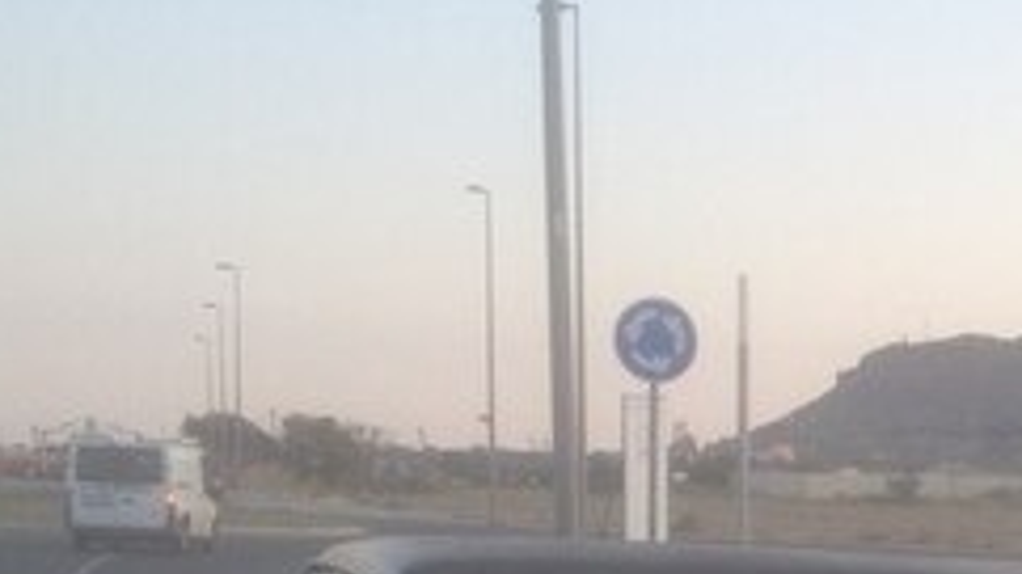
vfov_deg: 11.1
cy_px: 897
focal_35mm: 104
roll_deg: -1.8
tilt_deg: -12.1
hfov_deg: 19.9
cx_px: 1035
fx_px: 2818
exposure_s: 1/188
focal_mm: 4.28
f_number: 2.4
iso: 50
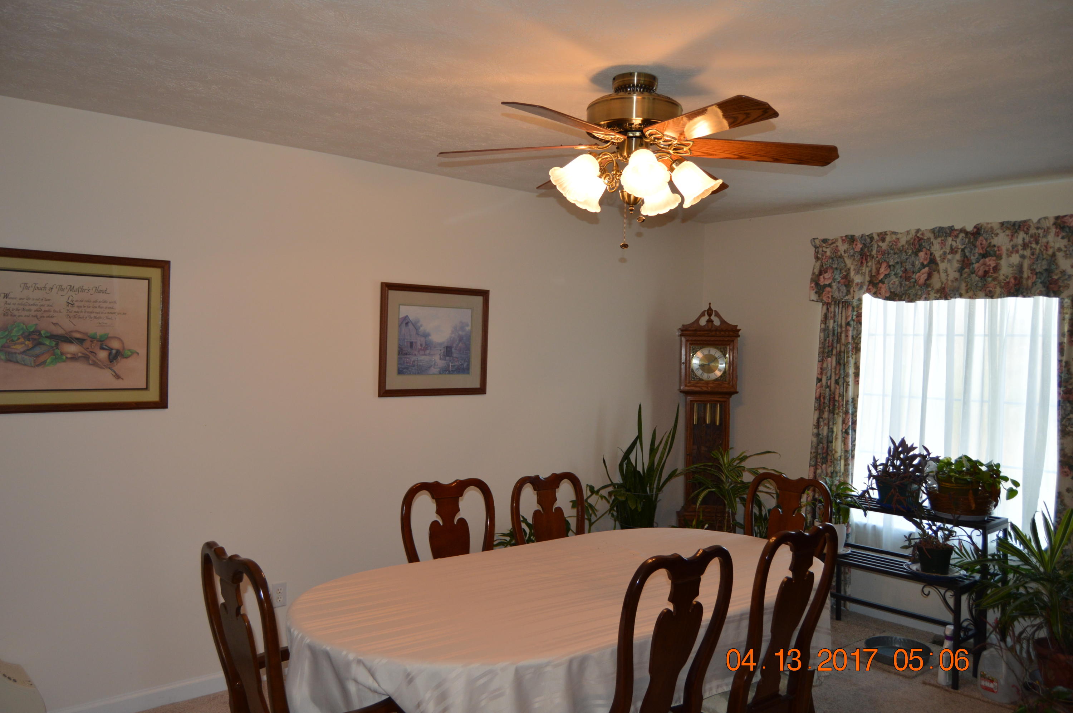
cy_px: 356
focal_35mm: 27
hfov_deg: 67.4
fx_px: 804
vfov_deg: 47.8
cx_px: 536
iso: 400
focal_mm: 18
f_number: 4
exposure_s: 1/100
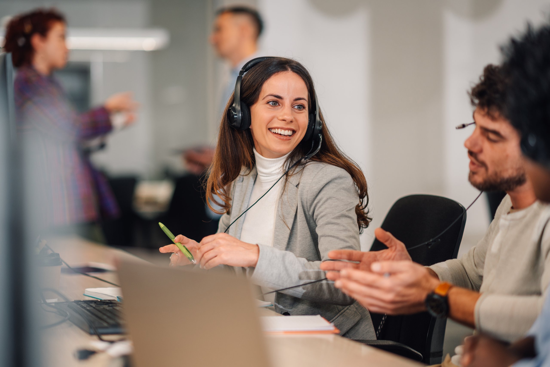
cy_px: 184
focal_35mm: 85
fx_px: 1298
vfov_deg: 16.1
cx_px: 275
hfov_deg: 23.9
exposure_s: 1/250
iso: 160
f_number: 1.8
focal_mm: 85
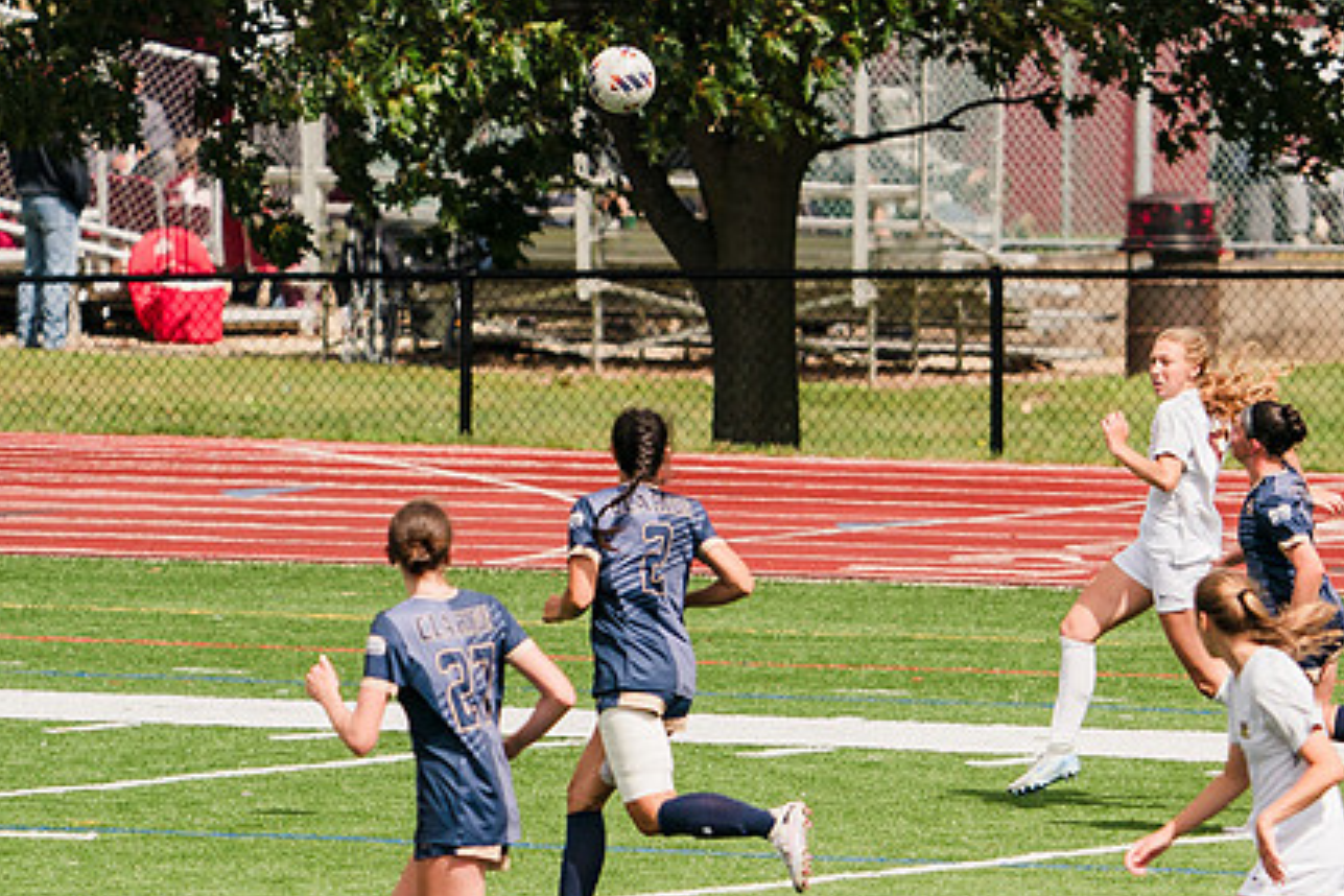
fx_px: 24003
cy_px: 551
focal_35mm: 643
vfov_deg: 2.1
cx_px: 1087
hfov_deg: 3.2
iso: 250
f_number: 6.3
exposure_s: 1/1600
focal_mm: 324
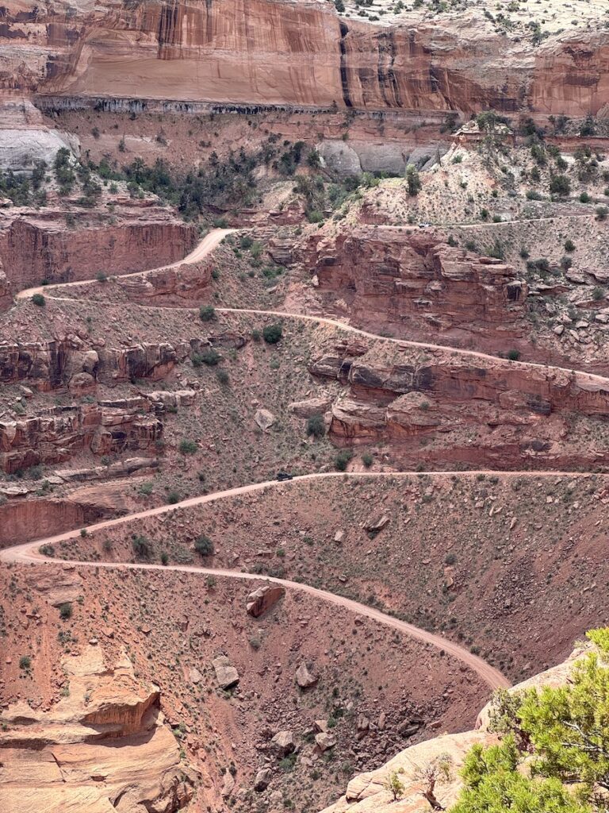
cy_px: 406
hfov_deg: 19.1
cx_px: 304
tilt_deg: -9.7
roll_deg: -0.8
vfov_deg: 25.3
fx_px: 1806
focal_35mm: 77
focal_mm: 9
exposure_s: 1/261
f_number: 2.8
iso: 25
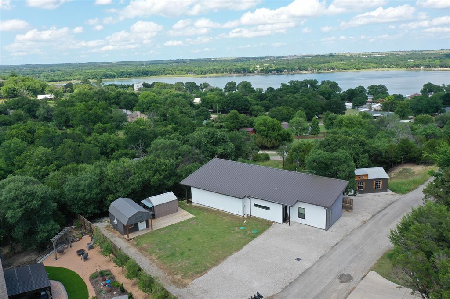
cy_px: 150
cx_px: 225
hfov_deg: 65.5
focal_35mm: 28
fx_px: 350
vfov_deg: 46.4
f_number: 5.6
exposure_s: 1/320
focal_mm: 10.26
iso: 100
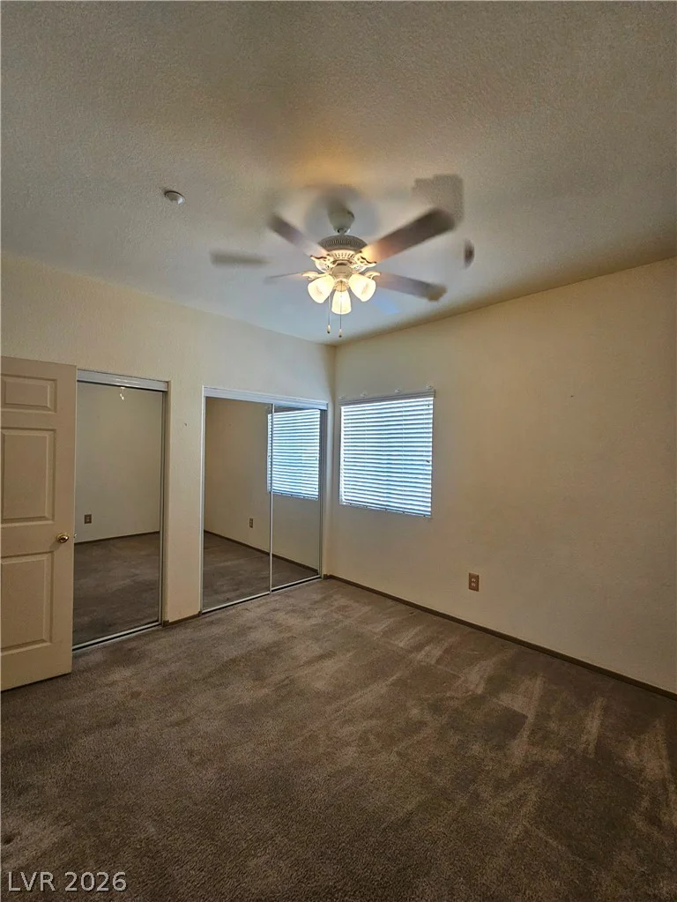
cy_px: 451
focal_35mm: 13
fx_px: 339
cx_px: 338
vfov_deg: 106.2
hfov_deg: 90.0
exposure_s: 1/60.2
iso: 125
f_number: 2.2
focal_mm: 2.2
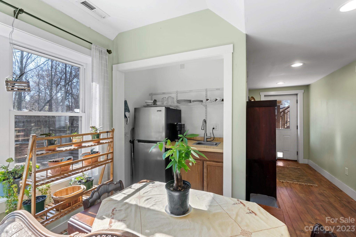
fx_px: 158
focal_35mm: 16
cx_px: 178
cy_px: 118
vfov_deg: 73.7
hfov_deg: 96.7
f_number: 6.3
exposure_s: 1/15
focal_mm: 16
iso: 400
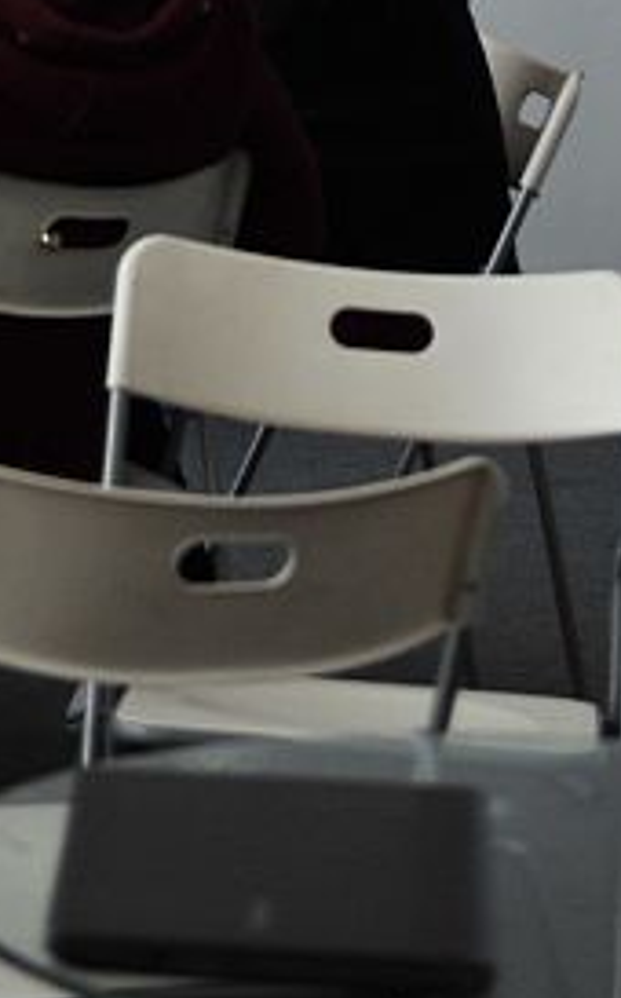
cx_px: -265
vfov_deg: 7.9
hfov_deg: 5.2
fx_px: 6815
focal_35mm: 251
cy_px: -1177
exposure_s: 1/3200
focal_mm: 56
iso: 500
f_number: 2.8
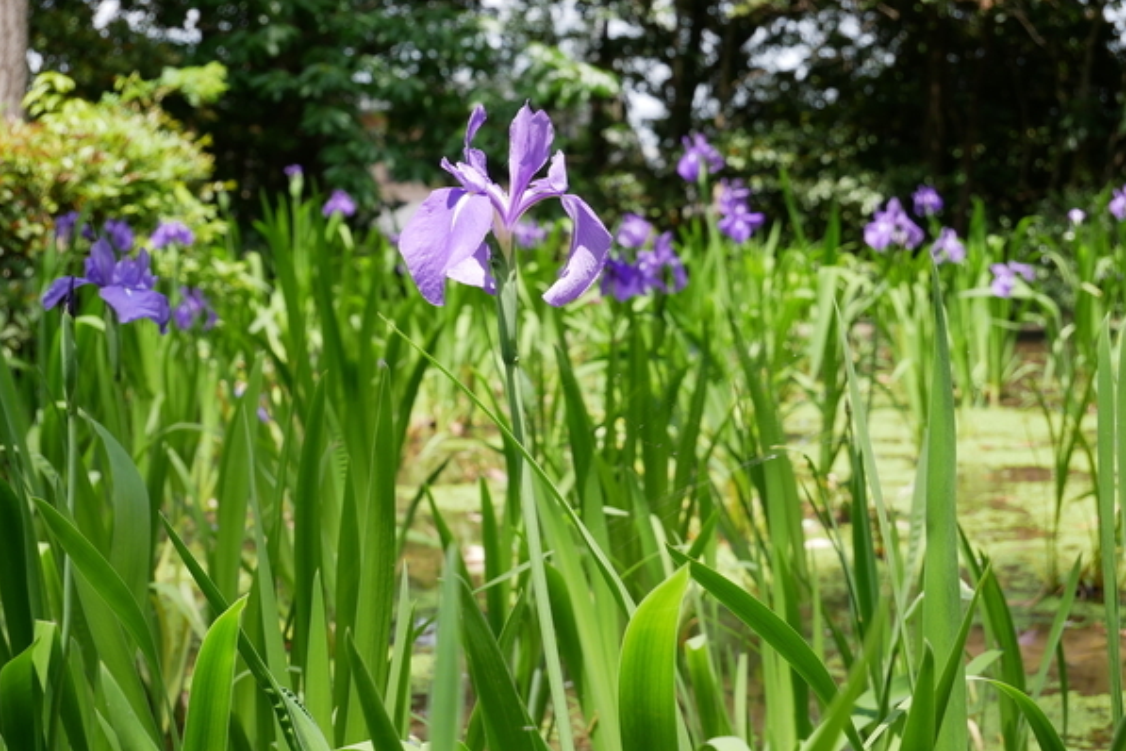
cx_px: 562
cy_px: 350
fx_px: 2158
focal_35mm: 69
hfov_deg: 29.2
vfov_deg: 19.7
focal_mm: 33
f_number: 6.3
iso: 200
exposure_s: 1/200
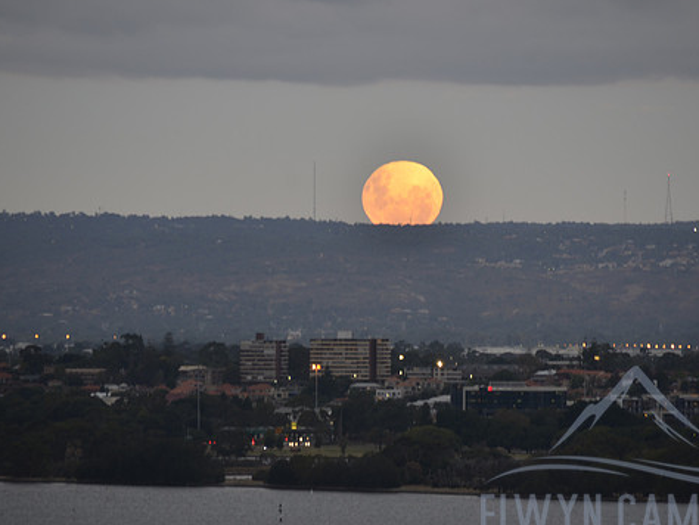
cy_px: 280
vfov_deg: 3.4
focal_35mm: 440
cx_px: 375
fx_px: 8889
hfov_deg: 4.5
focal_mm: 250
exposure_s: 1/8
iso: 200
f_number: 6.3
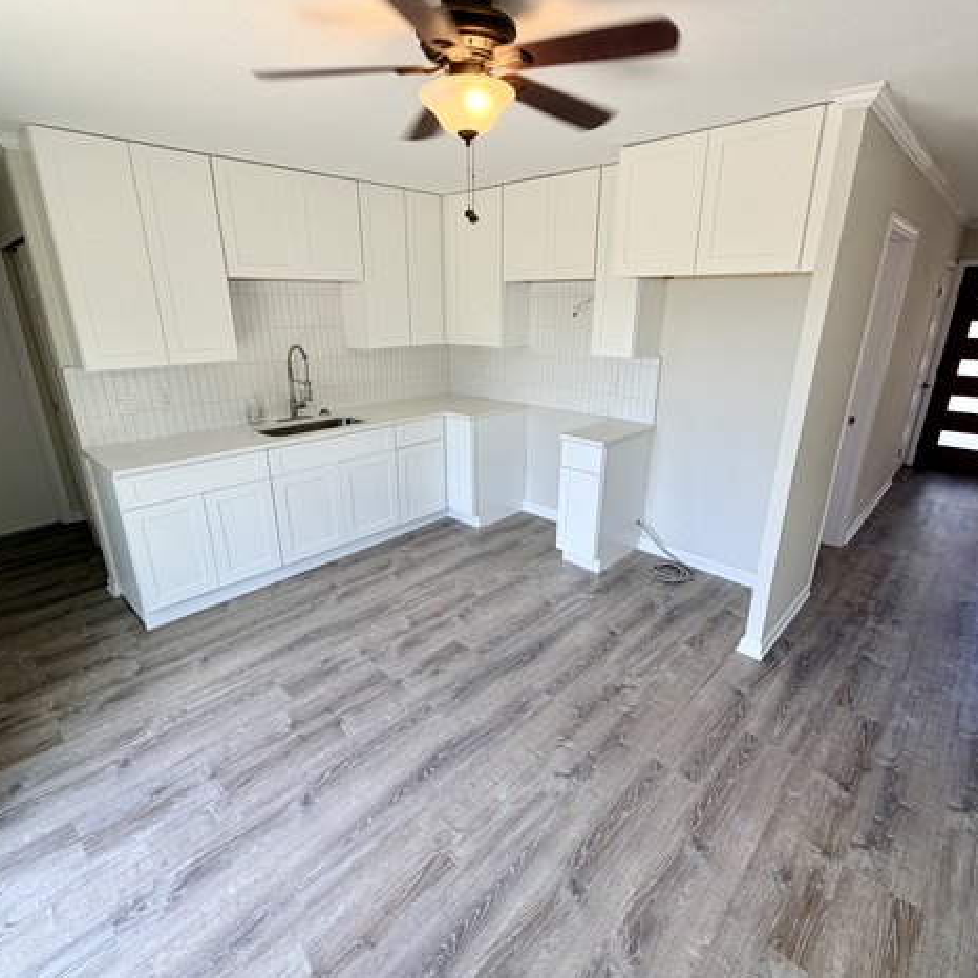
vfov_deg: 84.0
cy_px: 483
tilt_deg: -18.0
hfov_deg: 84.0
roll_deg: +0.3
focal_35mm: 17
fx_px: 543
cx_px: 489
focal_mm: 2.22
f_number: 2.2
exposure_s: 1/121
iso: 64
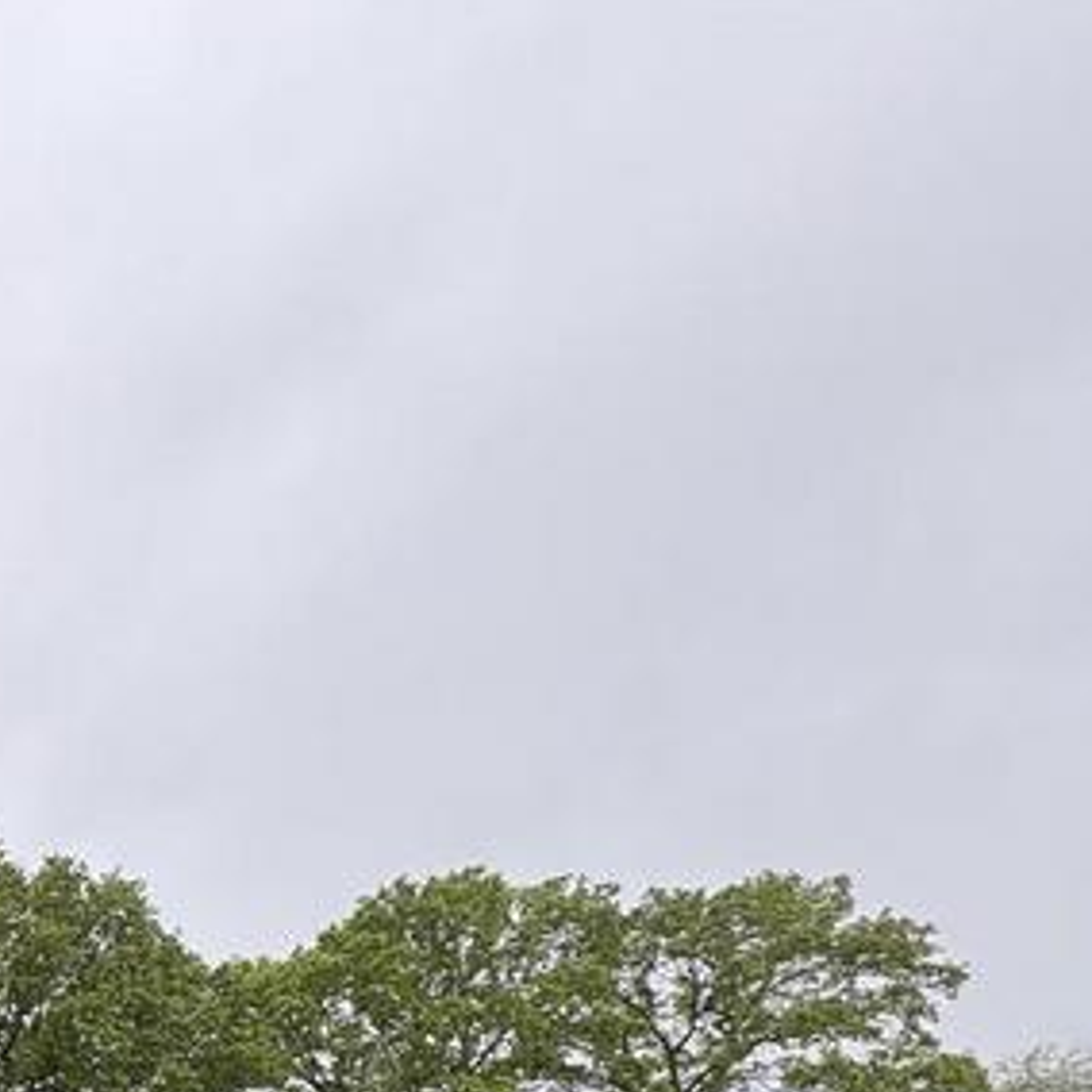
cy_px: 1207
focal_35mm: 39
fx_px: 1392
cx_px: -550
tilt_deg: +5.0
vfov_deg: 36.2
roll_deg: +1.5
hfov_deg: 28.2
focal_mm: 2.22
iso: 40
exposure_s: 1/508
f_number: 2.2
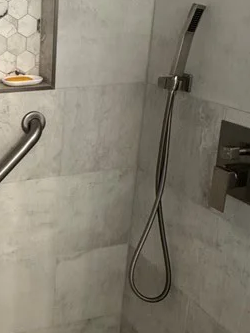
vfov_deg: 42.8
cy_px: 94
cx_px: -53
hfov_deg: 28.9
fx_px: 414
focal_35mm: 43
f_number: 2.2
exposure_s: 1/60
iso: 250
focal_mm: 2.22
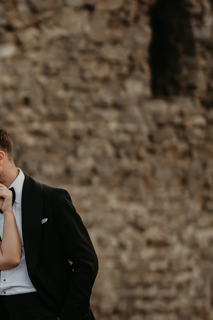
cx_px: -11
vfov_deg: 10.9
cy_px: 226
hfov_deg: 7.2
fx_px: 1678
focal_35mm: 189
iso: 320
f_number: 1.4
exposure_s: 1/3200
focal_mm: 85
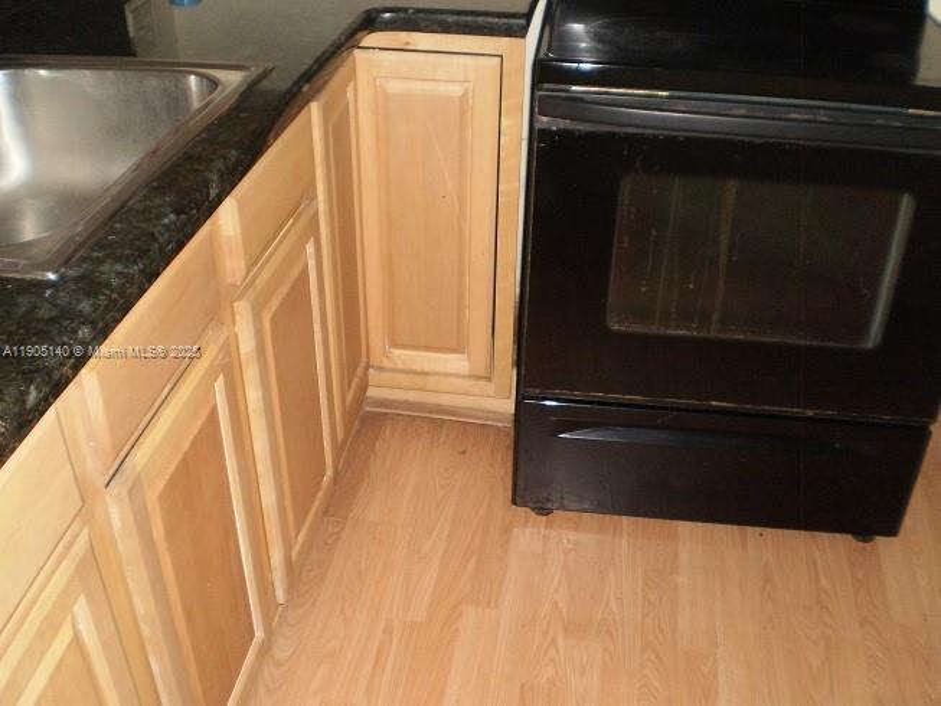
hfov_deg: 51.3
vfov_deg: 39.7
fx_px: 979
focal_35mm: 36
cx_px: 470
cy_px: 353
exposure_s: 1/30
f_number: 3.1
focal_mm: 6.3
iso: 200
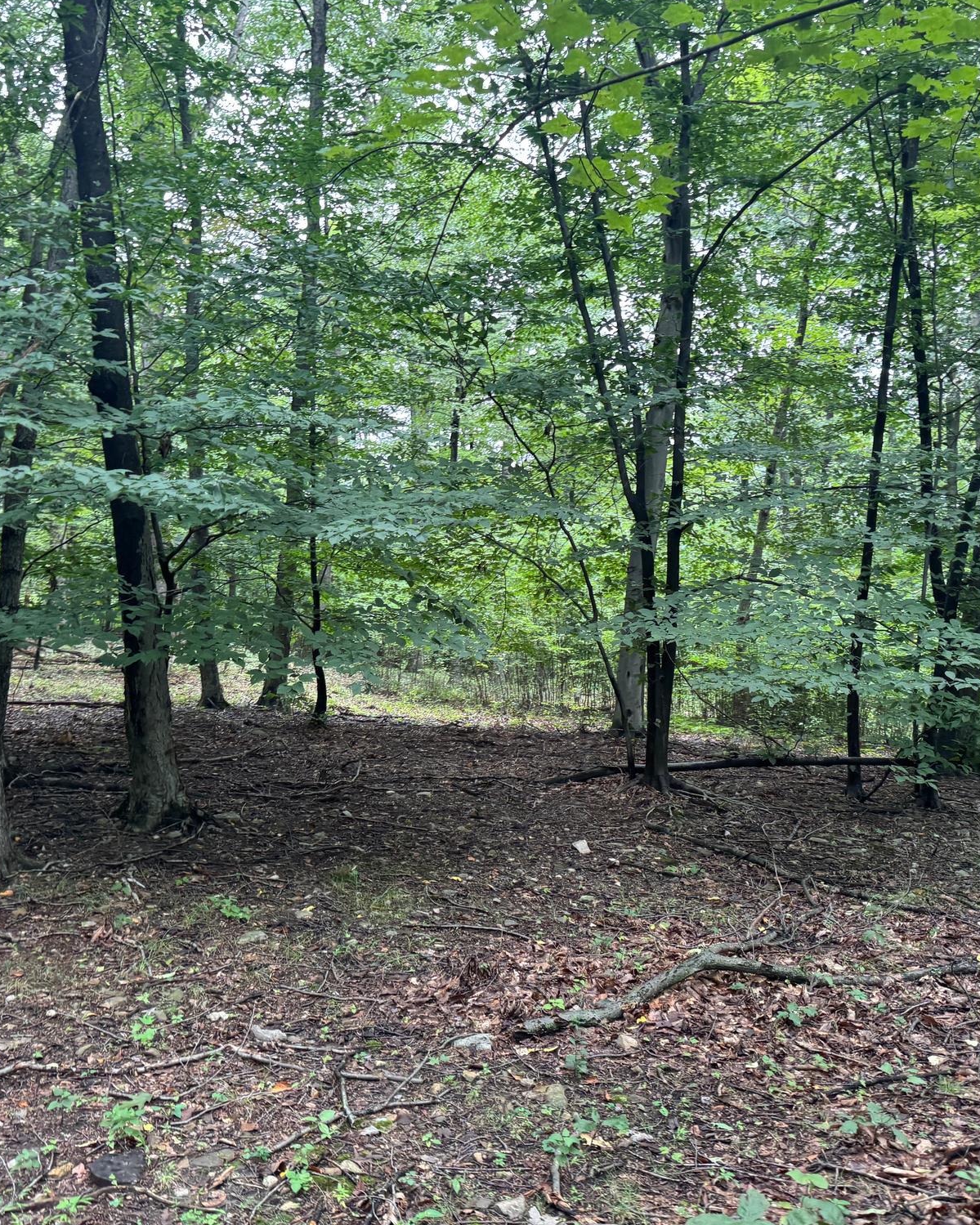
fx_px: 1160
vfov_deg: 55.7
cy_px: 624
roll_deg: +4.8
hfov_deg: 45.8
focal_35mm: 32
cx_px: 489
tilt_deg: +7.2
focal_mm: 6.76
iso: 200
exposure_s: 1/100
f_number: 1.78
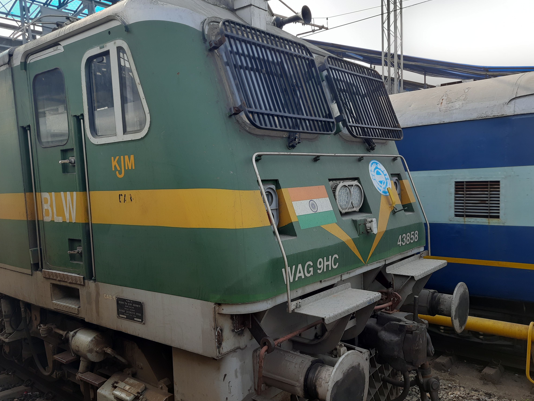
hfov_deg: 63.4
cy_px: 210
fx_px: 432
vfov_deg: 49.7
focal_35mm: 28
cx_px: 272
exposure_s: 1/134
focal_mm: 5.23
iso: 20
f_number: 1.8
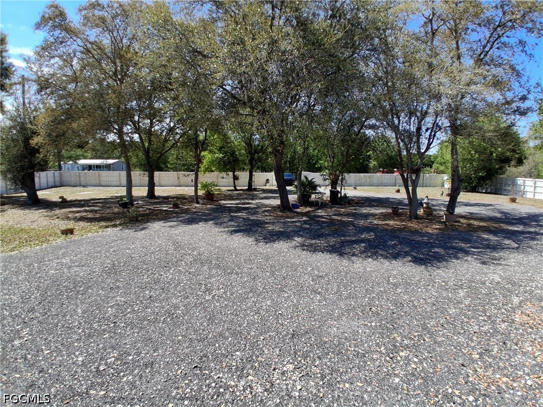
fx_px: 267
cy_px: 204
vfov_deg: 74.7
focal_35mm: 17
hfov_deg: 91.0
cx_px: 272
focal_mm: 1.4
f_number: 2.2
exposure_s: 1/883
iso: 50
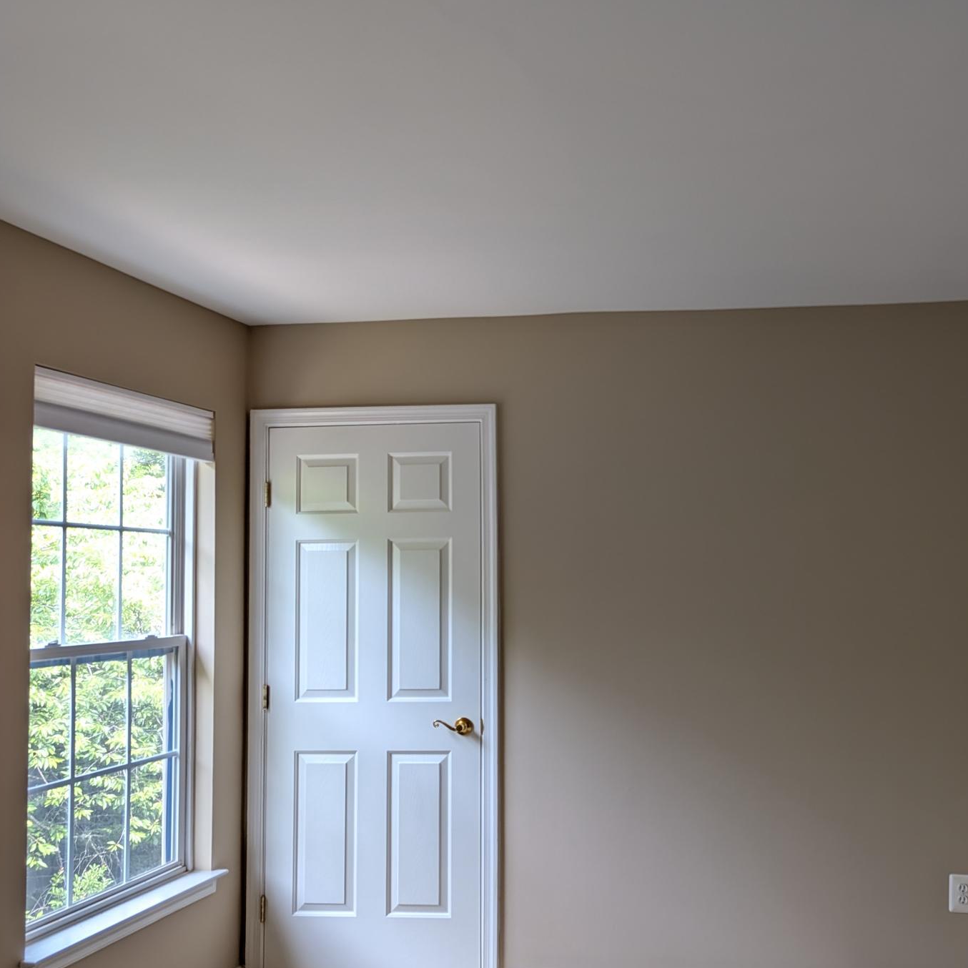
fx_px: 1012
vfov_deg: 51.0
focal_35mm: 32
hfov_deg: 49.1
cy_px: 524
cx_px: 723
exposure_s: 1/41.3
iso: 25
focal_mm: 6.9
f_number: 1.68
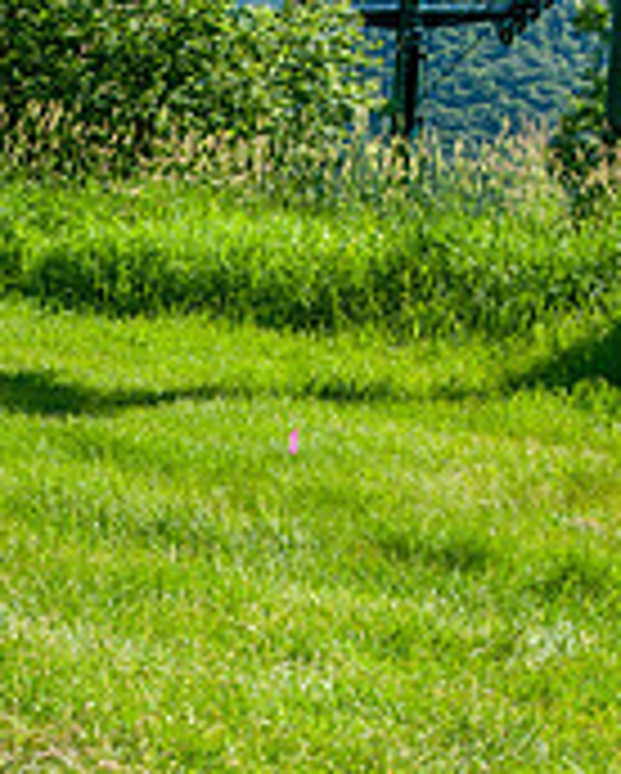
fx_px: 2867
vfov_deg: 15.3
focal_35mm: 125
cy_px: 549
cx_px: 47
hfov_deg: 12.3
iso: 200
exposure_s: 1/400
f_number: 8
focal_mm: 34
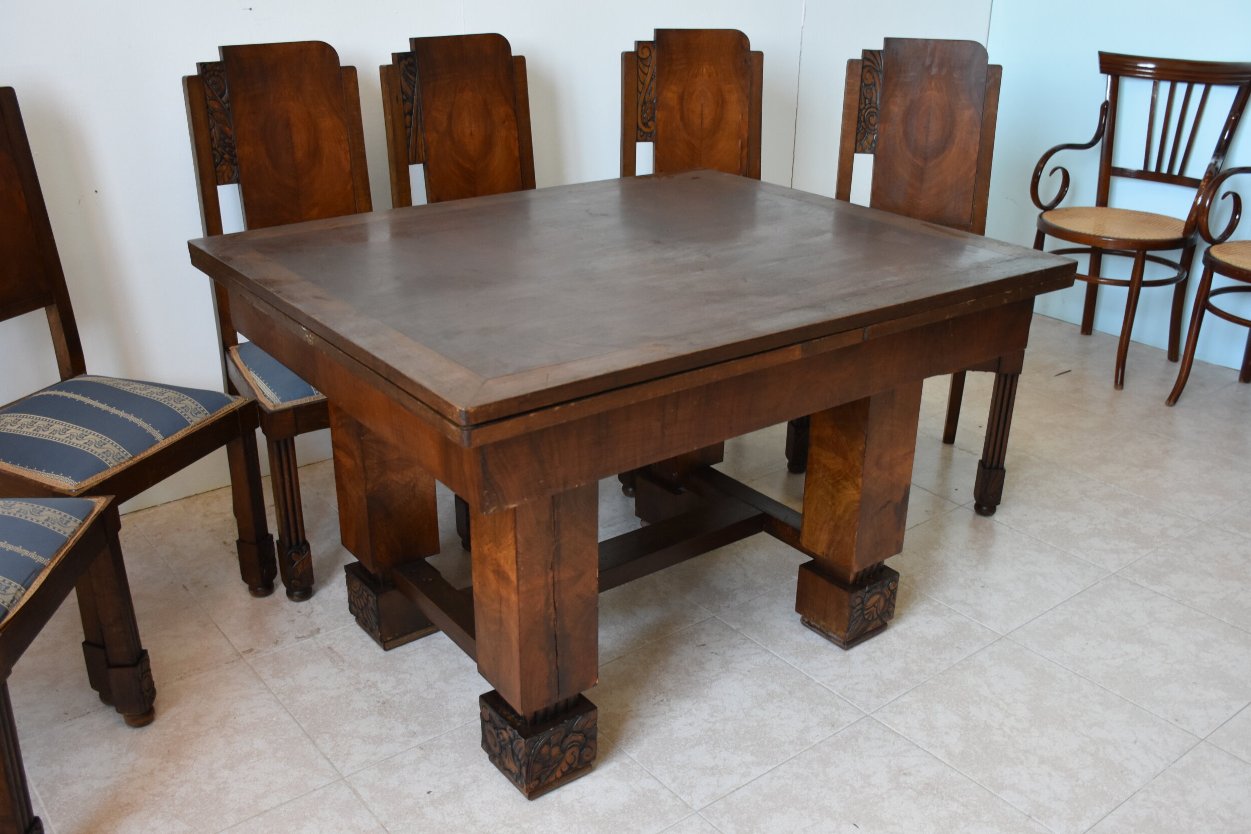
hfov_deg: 55.8
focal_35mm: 34
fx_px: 1181
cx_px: 627
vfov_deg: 38.9
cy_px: 409
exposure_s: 1/60
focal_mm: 22
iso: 1000
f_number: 4
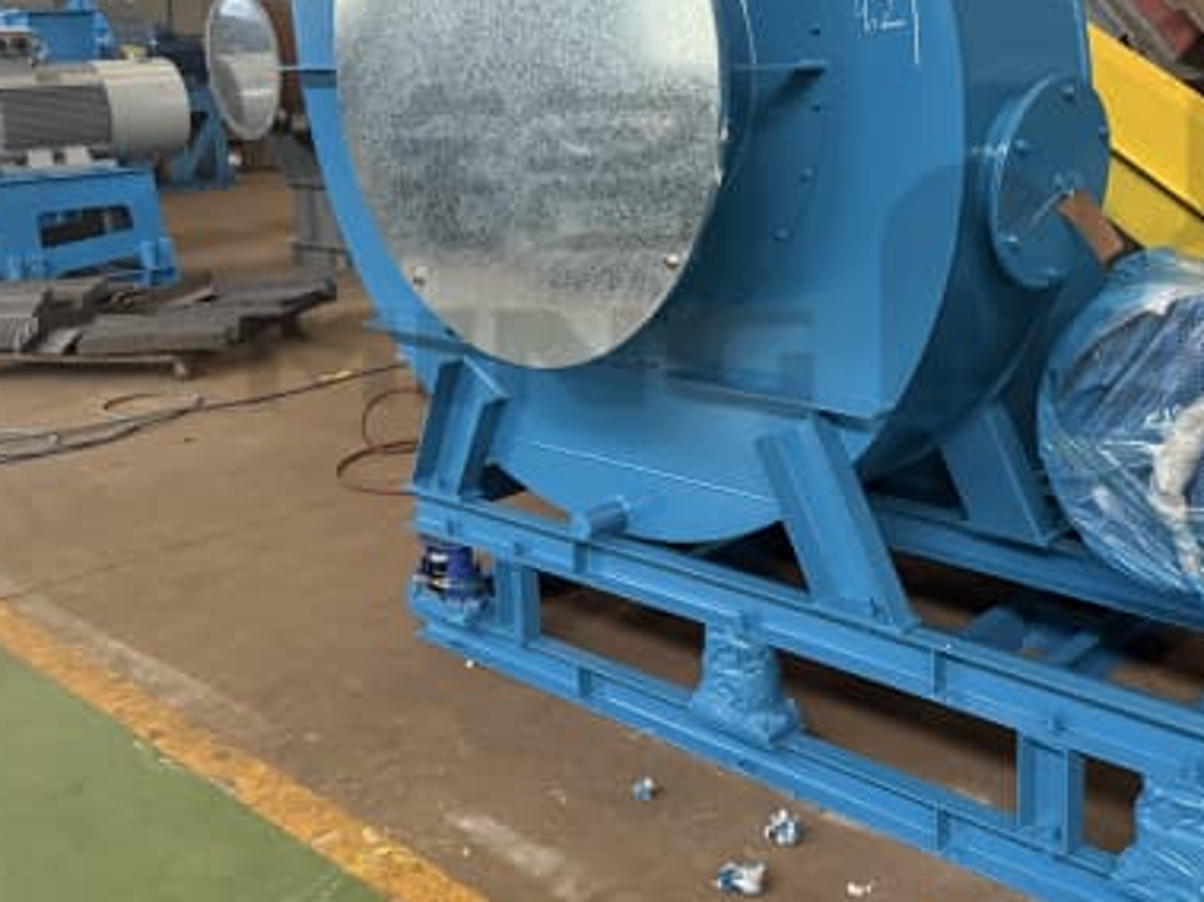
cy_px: 245
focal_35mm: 38
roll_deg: +0.7
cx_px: 909
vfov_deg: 36.9
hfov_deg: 47.1
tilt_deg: -8.0
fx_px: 1321
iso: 800
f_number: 1.78
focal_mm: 6.76
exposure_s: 1/33
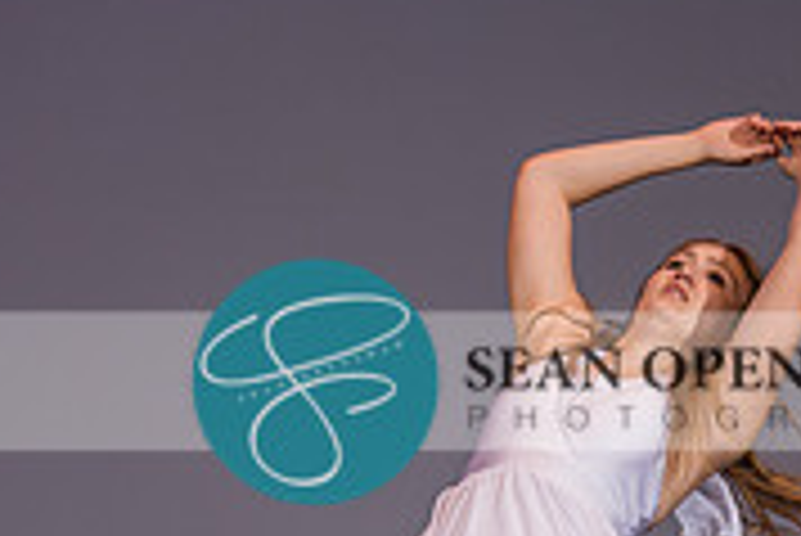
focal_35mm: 177
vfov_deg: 7.7
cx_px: 603
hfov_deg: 11.6
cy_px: 586
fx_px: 3941
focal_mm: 70
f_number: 2.8
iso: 500
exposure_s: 1/500
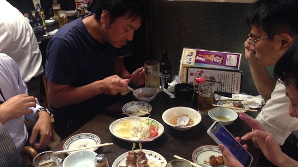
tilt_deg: -22.9
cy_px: 76
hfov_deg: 50.5
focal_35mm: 40
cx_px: 145
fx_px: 316
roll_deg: +3.1
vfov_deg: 29.7
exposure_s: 1/20
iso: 200
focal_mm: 4.12
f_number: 2.4
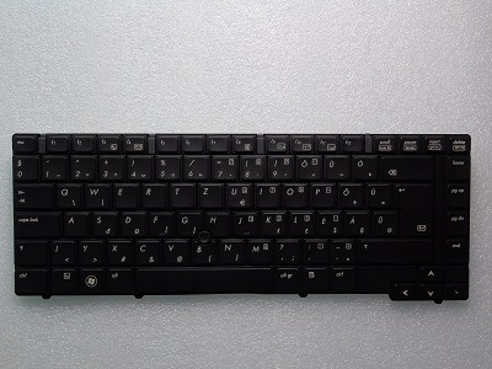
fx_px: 483
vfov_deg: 41.8
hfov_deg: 54.0
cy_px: 184
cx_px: 246
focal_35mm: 34
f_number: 5.6
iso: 100
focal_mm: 6.1
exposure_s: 1/13
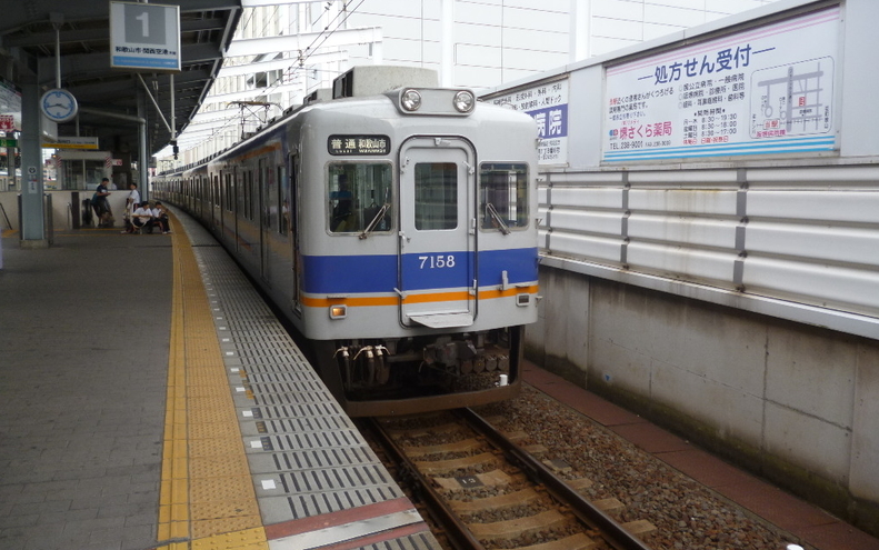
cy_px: 244
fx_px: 719
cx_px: 436
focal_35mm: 30
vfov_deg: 41.8
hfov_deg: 62.9
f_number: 3.1
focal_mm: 5
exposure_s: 1/160
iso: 100
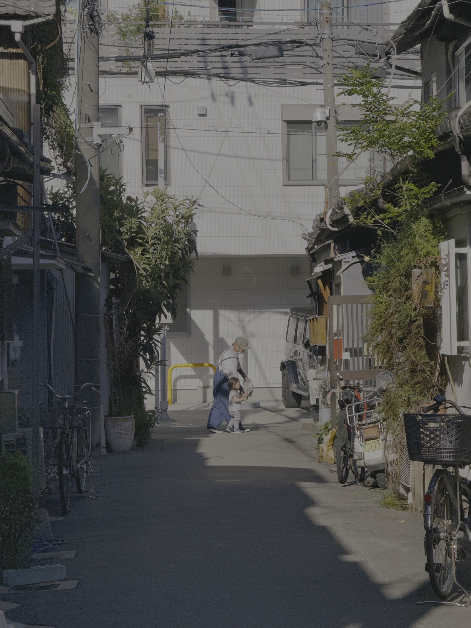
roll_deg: +1.5
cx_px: 236
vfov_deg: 16.4
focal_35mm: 120
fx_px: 2177
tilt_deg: +0.6
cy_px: 314
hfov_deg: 12.3
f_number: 2.8
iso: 50
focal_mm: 15.66
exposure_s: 1/2024
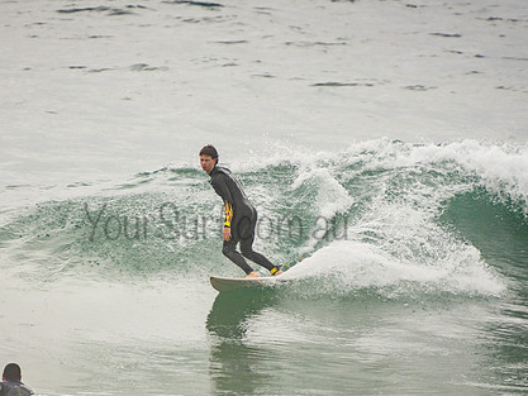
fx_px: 12236
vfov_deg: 1.9
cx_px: 214
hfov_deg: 2.5
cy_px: 211
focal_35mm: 802
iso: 250
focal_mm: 400
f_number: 5.6
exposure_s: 1/1250
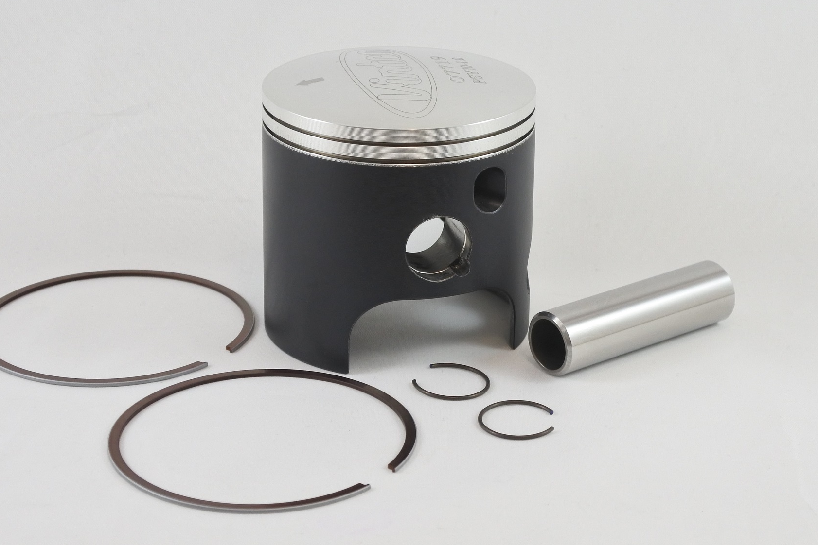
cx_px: 393
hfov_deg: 34.5
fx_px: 1318
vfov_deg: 23.4
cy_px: 255
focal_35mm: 58
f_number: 4.5
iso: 400
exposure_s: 1/125
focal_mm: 18.4
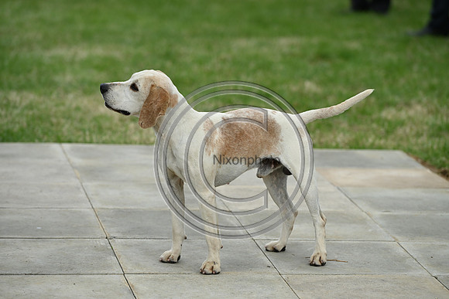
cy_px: 150
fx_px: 2183
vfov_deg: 7.9
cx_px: 224
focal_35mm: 175
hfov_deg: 11.7
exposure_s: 1/1250
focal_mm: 175
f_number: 4.5
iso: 280
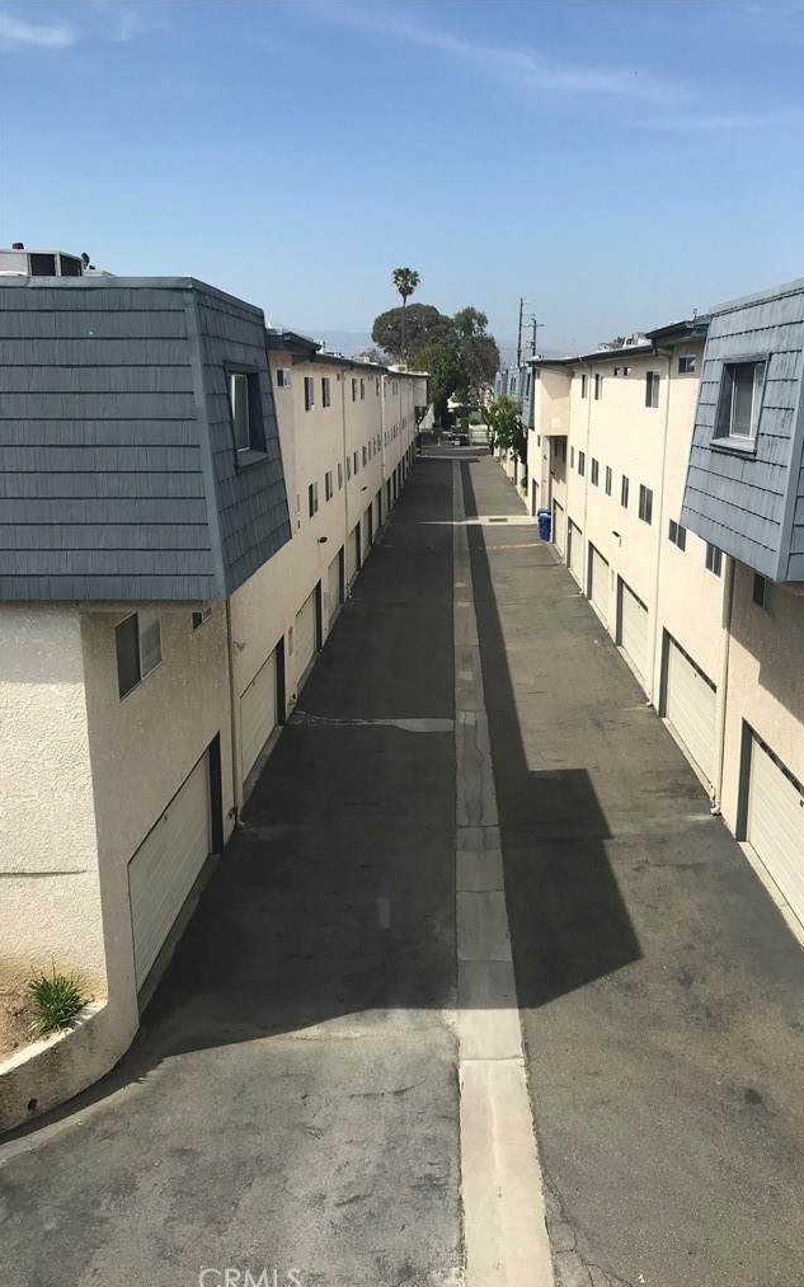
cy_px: 648
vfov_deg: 62.9
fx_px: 1052
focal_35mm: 30
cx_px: 486
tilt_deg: -13.2
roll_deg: -0.3
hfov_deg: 41.6
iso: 20
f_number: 1.8
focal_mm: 3.99
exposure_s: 1/2179
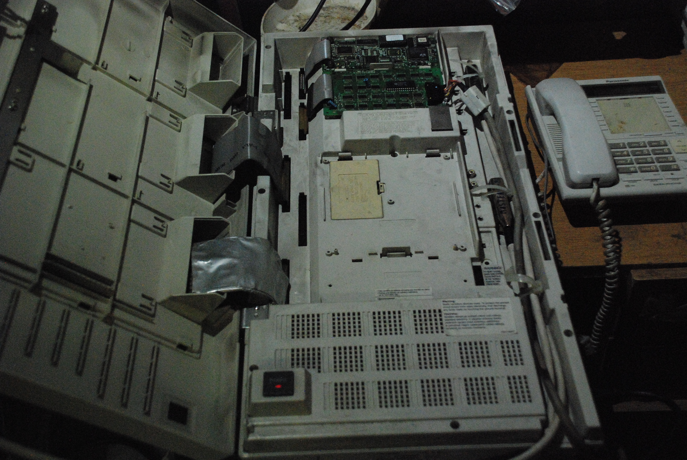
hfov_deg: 42.3
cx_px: 344
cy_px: 230
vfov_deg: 29.0
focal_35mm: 46
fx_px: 888
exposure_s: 1/200
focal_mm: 31
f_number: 4.2
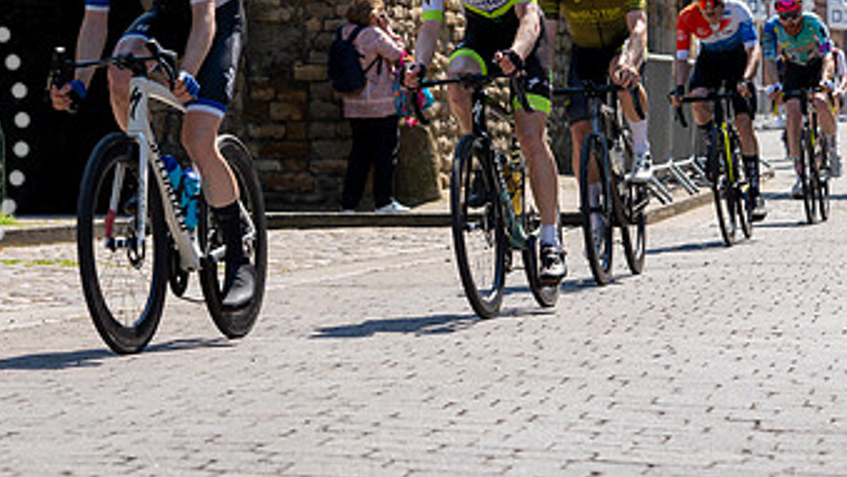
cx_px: 182
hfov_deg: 14.3
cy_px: -4
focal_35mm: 149
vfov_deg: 8.1
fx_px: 3348
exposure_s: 1/800
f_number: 5
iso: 160
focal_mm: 75
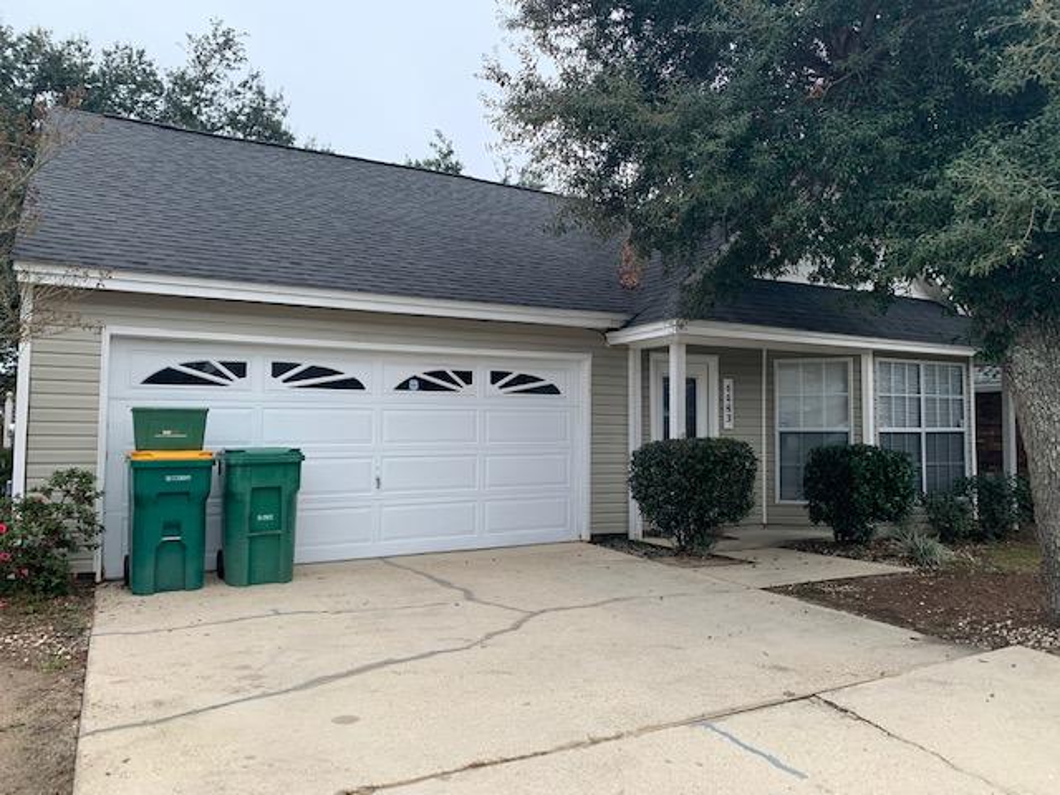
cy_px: 398
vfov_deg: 53.1
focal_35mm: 26
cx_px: 530
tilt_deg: +3.6
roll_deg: -1.0
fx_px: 796
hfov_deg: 67.3
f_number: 1.8
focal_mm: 4.25
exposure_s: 1/114
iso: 100
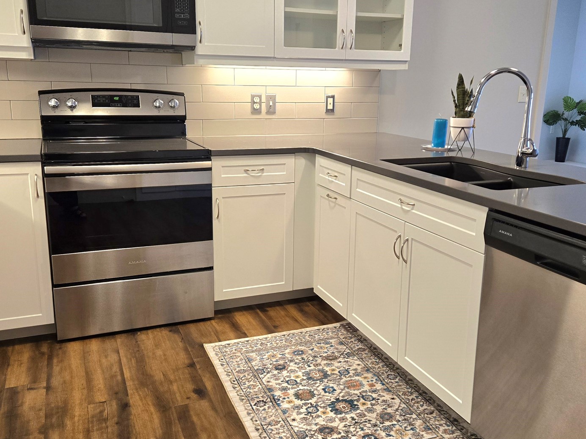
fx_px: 575
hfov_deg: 53.9
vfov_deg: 41.8
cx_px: 311
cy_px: 215
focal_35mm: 34
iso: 200
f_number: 1.8
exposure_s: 1/120
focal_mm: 5.4
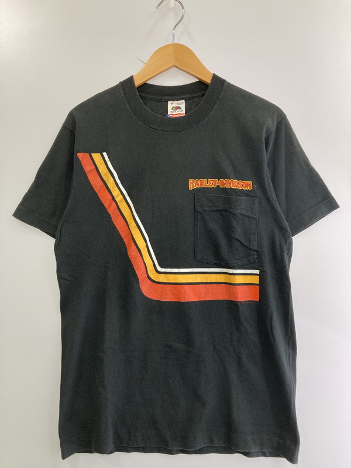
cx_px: 176
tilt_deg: -15.7
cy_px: 234
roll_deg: -1.2
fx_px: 379
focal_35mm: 28
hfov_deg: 49.7
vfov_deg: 63.4
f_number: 1.8
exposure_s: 1/50
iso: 125
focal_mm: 3.99
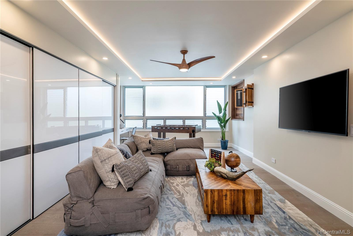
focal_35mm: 17
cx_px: 176
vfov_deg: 70.5
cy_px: 118
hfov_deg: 93.3
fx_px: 167
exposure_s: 1/30
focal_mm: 17
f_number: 8
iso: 250
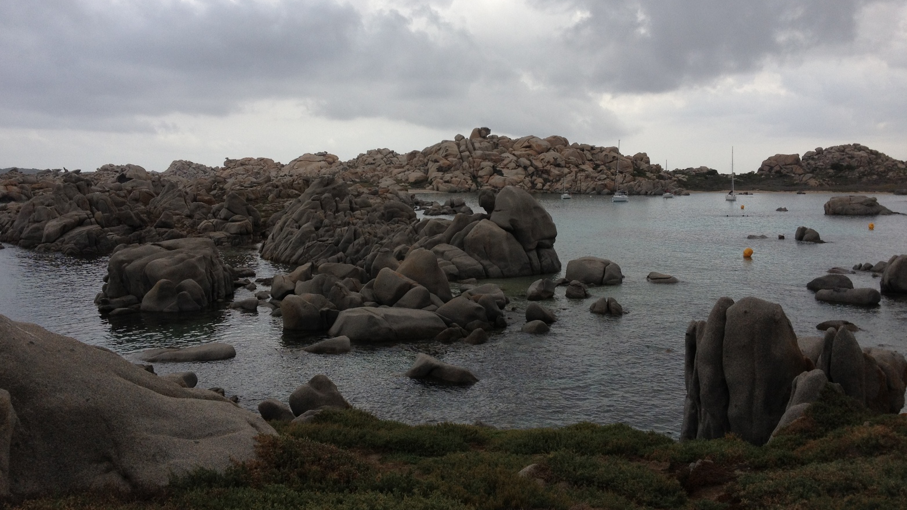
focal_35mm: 39
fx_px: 938
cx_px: 445
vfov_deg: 30.4
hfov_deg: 51.6
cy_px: 204
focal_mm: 4.28
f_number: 2.4
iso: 64
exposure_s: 1/708
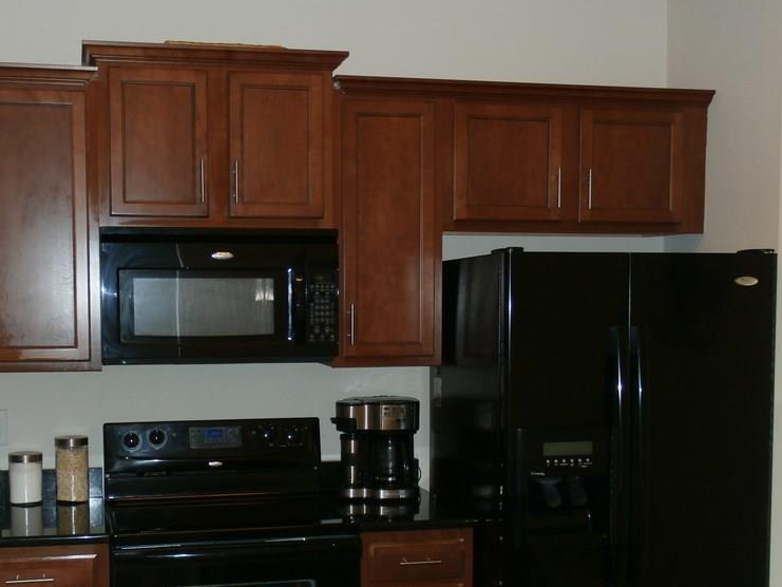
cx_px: 305
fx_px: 1062
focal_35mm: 47
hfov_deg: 40.2
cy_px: 392
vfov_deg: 30.7
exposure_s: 1/30
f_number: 3.4
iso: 200
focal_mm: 6
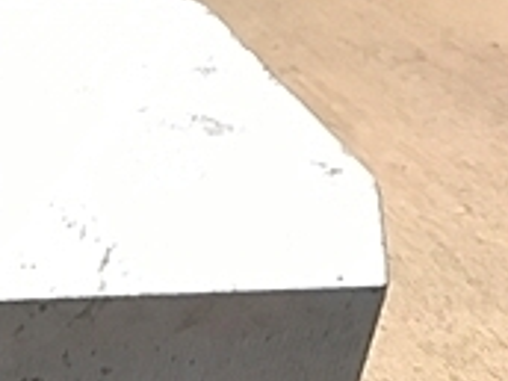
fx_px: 1526
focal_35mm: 104
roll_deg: +2.1
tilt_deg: -32.8
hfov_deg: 16.2
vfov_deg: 13.4
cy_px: 582
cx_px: -375
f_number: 1.8
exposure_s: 1/20
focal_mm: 3.99
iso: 40
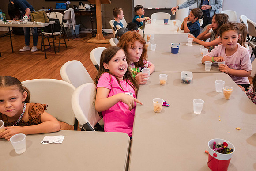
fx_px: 230
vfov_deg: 40.7
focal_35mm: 32
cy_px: 85
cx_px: 129
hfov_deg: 58.1
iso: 3200
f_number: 4
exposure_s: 1/125
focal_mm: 30
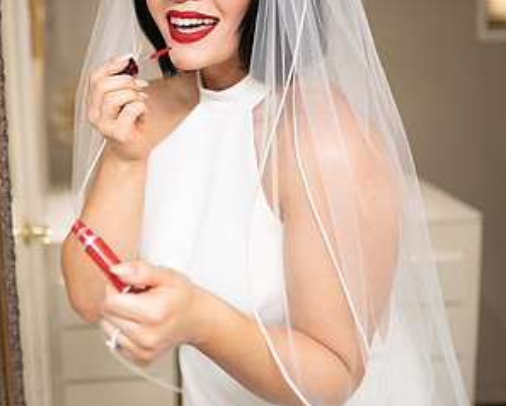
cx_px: 107
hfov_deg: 40.4
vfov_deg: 33.2
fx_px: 659
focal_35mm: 44
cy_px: 79
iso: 250
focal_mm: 24
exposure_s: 1/400
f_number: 1.4
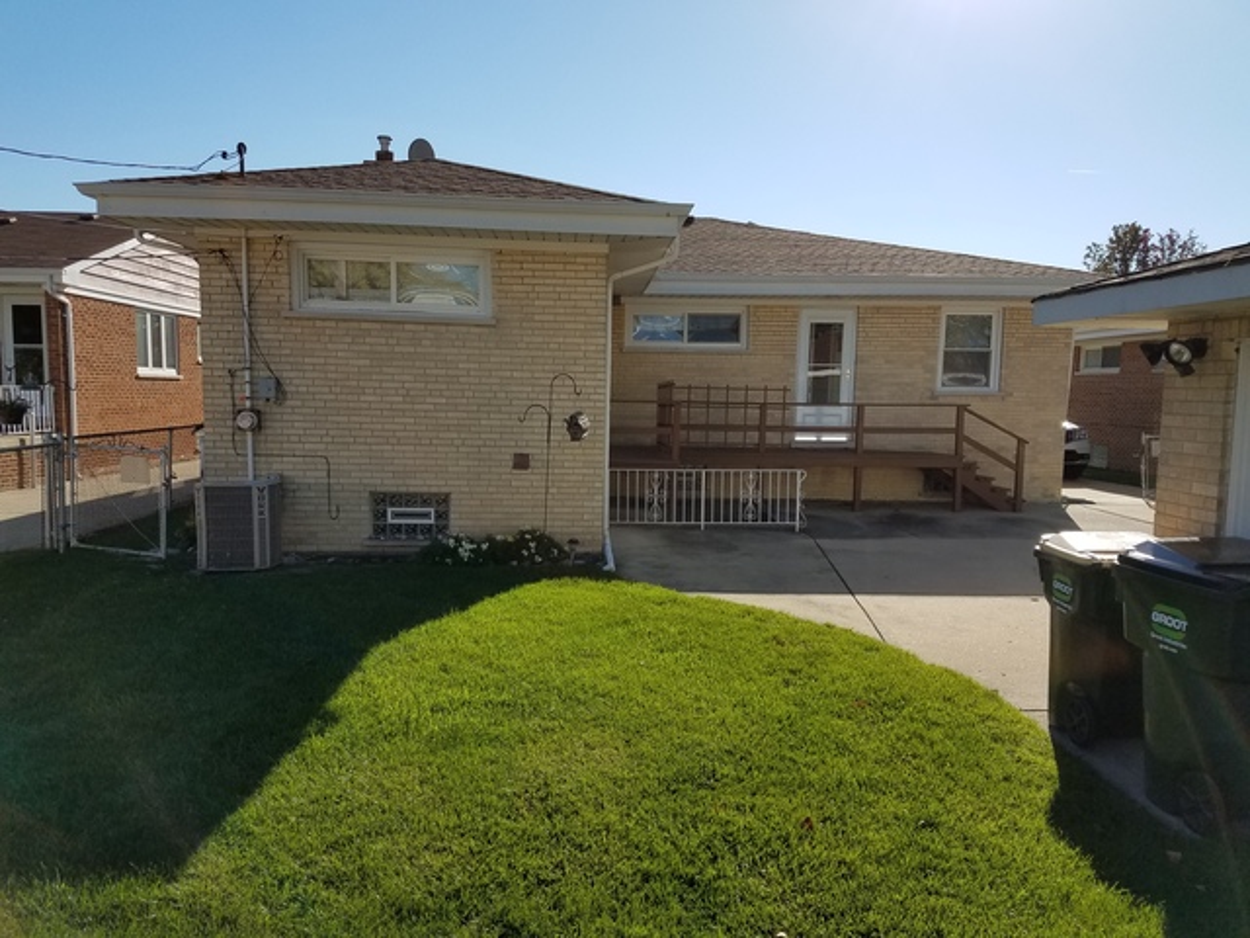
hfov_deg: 67.3
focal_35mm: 26
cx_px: 625
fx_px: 939
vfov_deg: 53.1
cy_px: 469
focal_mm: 4.2
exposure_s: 1/2328
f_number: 1.7
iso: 40
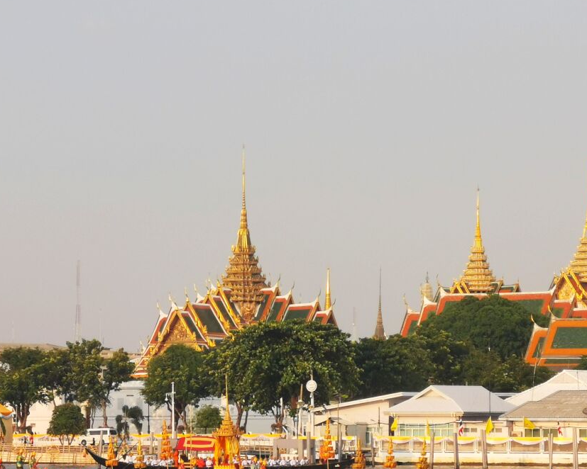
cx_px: 326
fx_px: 2780
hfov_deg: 12.1
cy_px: 308
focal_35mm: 160
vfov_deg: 9.7
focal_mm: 7.48
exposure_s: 1/676
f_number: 2.4
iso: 50
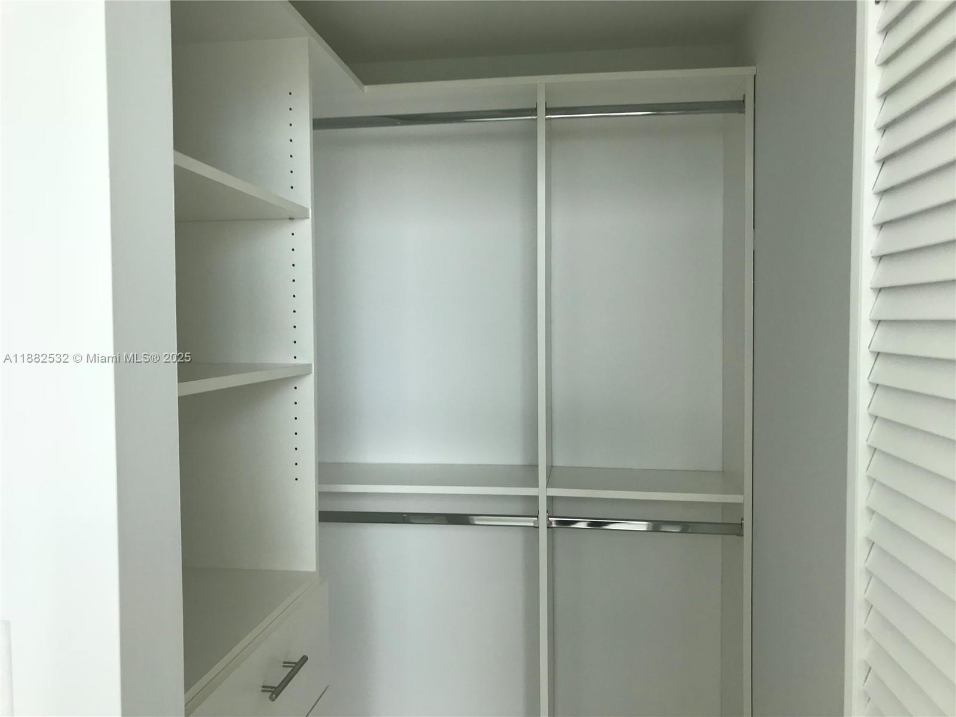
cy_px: 358
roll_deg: +0.3
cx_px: 478
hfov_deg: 63.4
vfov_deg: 49.7
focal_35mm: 28
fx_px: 773
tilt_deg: -2.7
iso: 32
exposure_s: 1/120
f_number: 1.8
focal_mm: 3.99
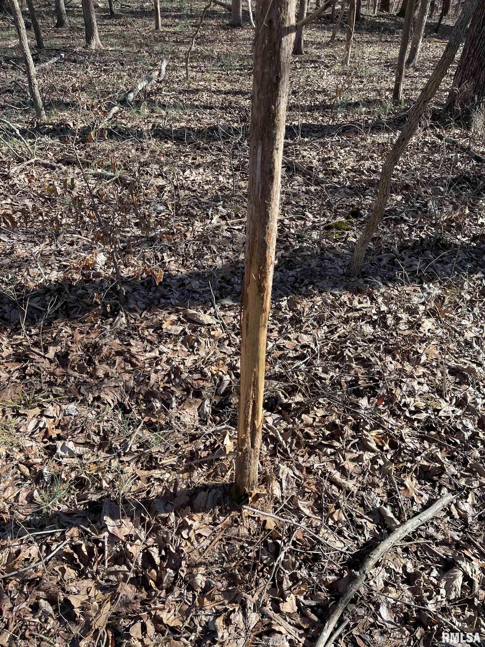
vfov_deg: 67.3
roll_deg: +2.0
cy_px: 324
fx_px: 486
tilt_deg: -43.2
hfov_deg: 53.1
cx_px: 242
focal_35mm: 26
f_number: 1.6
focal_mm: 5.1
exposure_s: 1/874
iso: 32
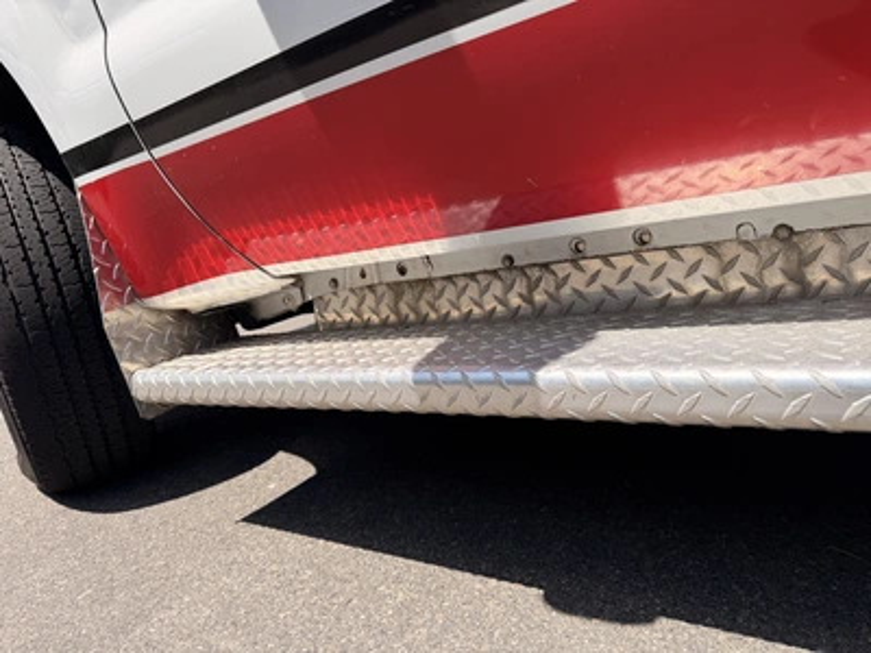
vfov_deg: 56.8
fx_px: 604
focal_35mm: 24
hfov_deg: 71.6
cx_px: 436
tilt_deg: -10.8
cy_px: 326
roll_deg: +5.5
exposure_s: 1/4673
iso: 100
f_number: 1.78
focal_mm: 6.76
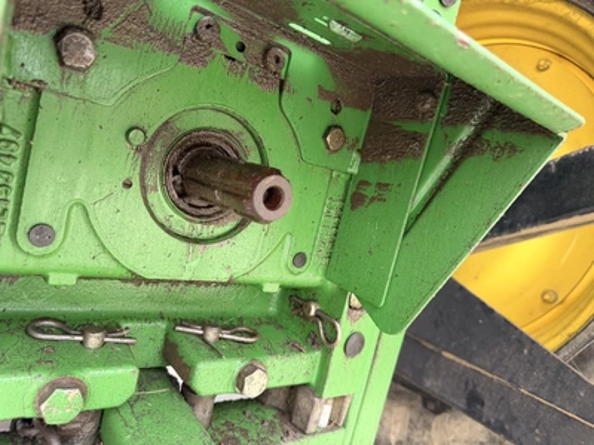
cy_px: 222
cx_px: 297
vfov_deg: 56.8
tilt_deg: -3.8
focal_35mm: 24
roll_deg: -14.2
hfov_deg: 71.6
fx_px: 412
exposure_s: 1/150
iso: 200
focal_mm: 6.76
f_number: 1.78
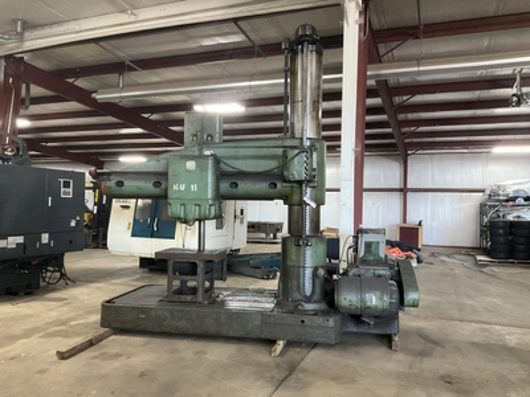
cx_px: 265
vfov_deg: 48.2
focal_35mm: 29
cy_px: 198
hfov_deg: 61.7
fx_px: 444
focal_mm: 3
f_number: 1.8
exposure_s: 1/60
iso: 250
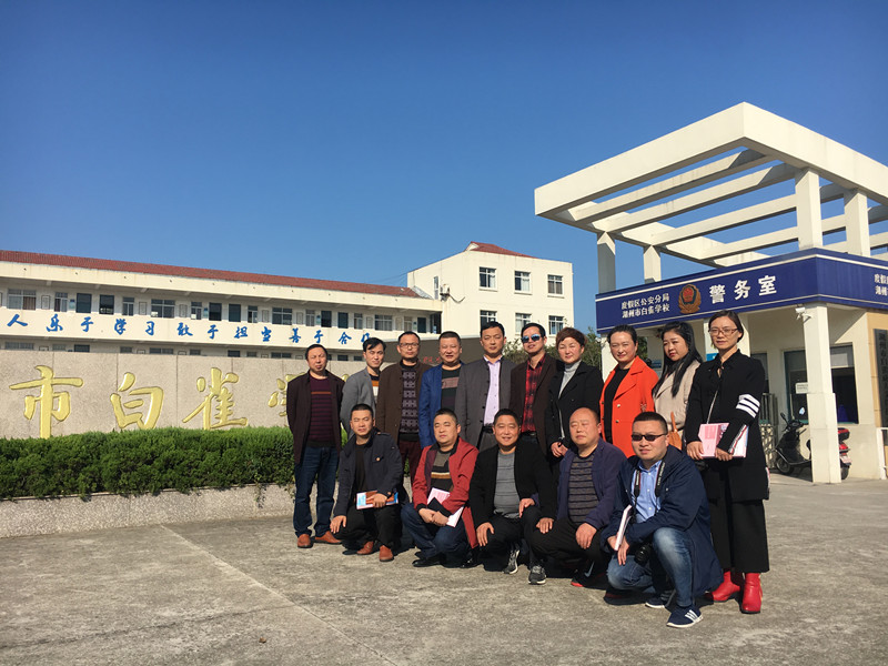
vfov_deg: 48.2
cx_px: 444
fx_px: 744
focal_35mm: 29
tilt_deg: +7.9
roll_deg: -0.1
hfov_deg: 61.7
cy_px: 333
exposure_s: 1/1748
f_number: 2.2
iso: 25
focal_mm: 4.15
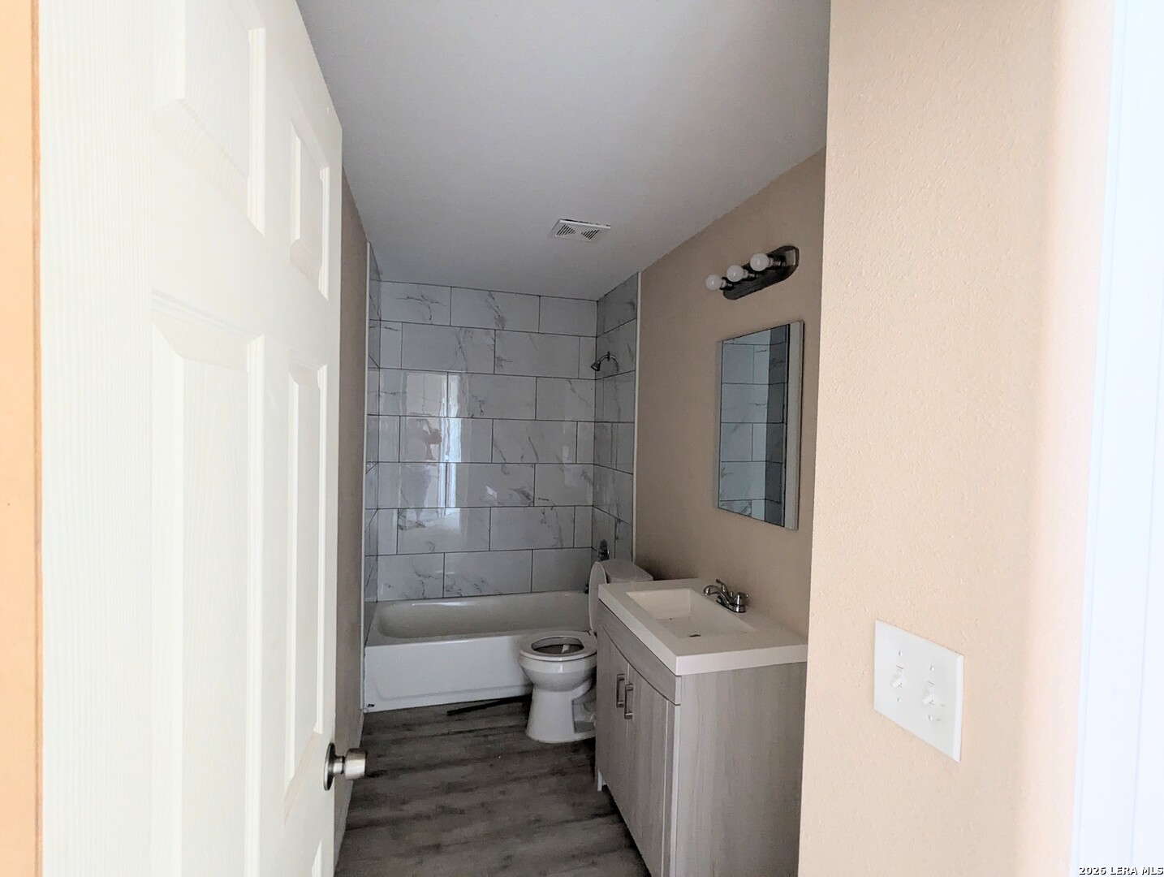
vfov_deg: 78.3
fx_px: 539
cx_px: 582
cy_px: 438
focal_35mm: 16
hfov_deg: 94.4
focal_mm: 2.35
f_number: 2.2
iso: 372
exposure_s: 1/23.8
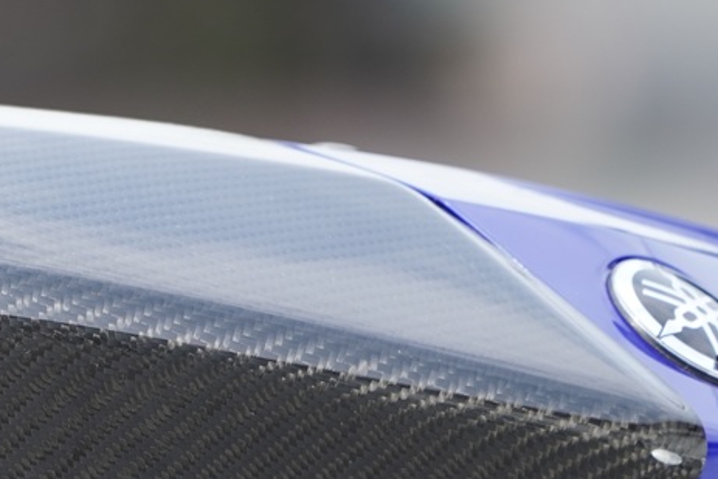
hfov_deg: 2.3
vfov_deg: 1.5
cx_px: -225
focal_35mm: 914
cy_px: 532
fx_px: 18234
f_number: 5.6
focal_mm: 282
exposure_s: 1/320
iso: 250
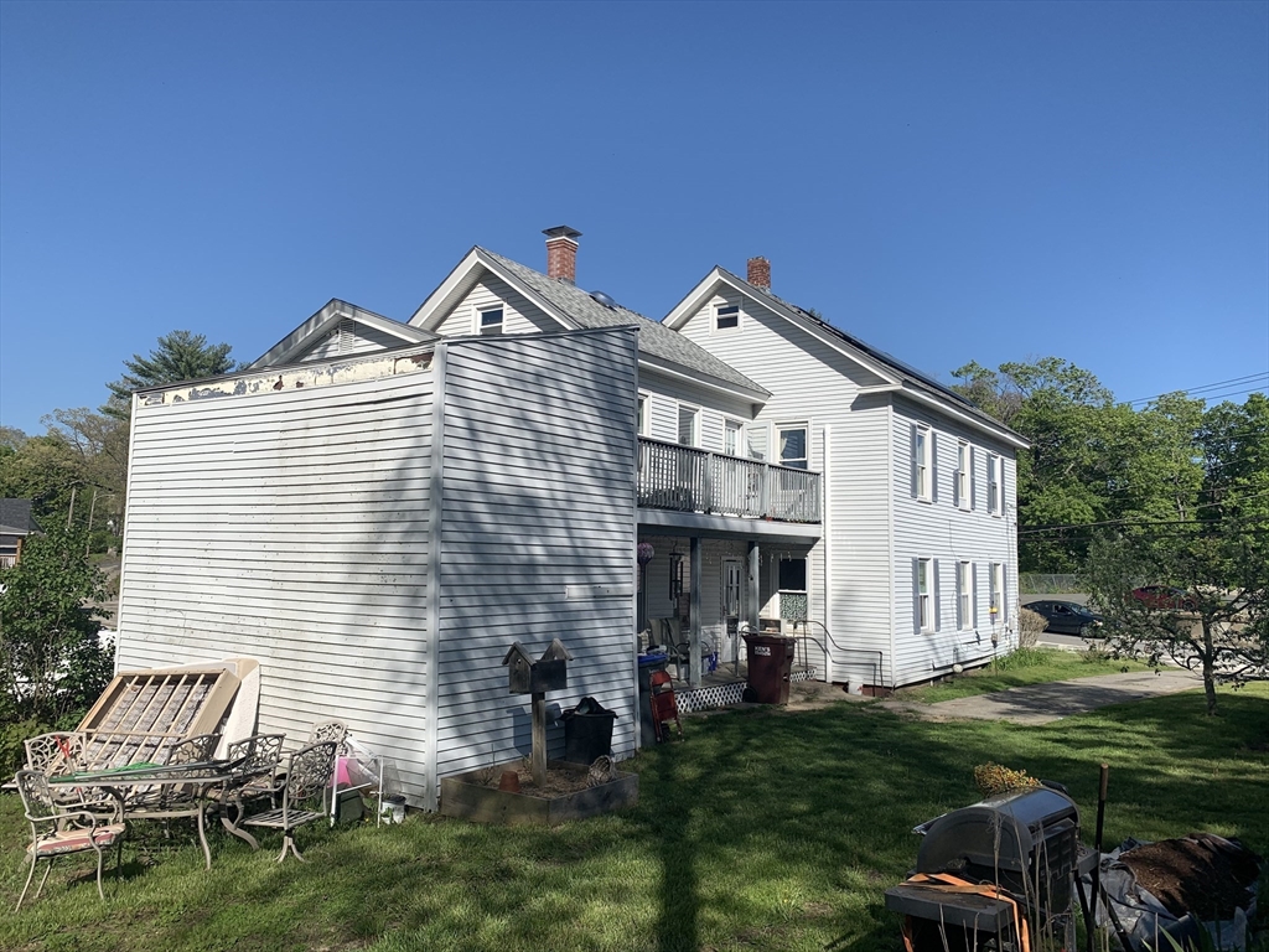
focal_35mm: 26
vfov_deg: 53.1
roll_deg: -1.5
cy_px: 476
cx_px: 634
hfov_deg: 67.3
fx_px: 953
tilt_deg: +5.8
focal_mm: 4.25
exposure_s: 1/3401
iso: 25
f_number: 1.8
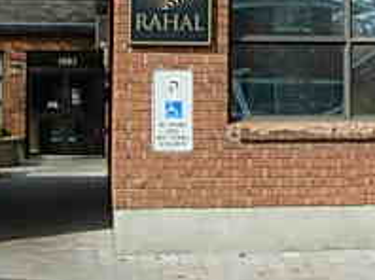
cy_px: -23
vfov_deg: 11.8
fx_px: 1331
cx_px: 496
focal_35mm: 123
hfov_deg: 15.2
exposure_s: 1/527
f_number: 4.8
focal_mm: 7.8
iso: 79
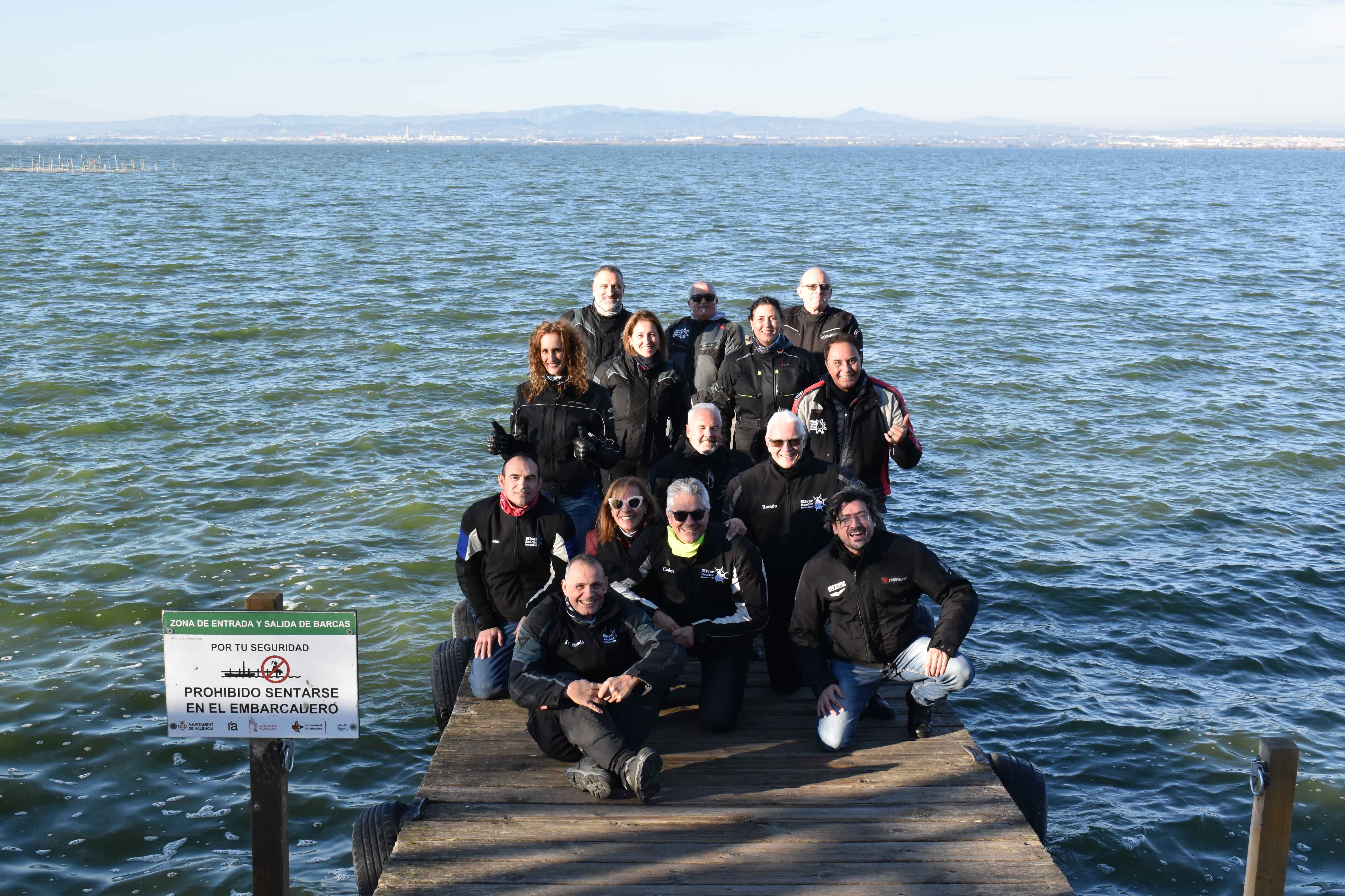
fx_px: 1625
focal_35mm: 44
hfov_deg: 45.0
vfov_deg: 30.8
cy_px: 448
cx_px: 672
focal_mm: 29
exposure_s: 1/640
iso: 800
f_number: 9
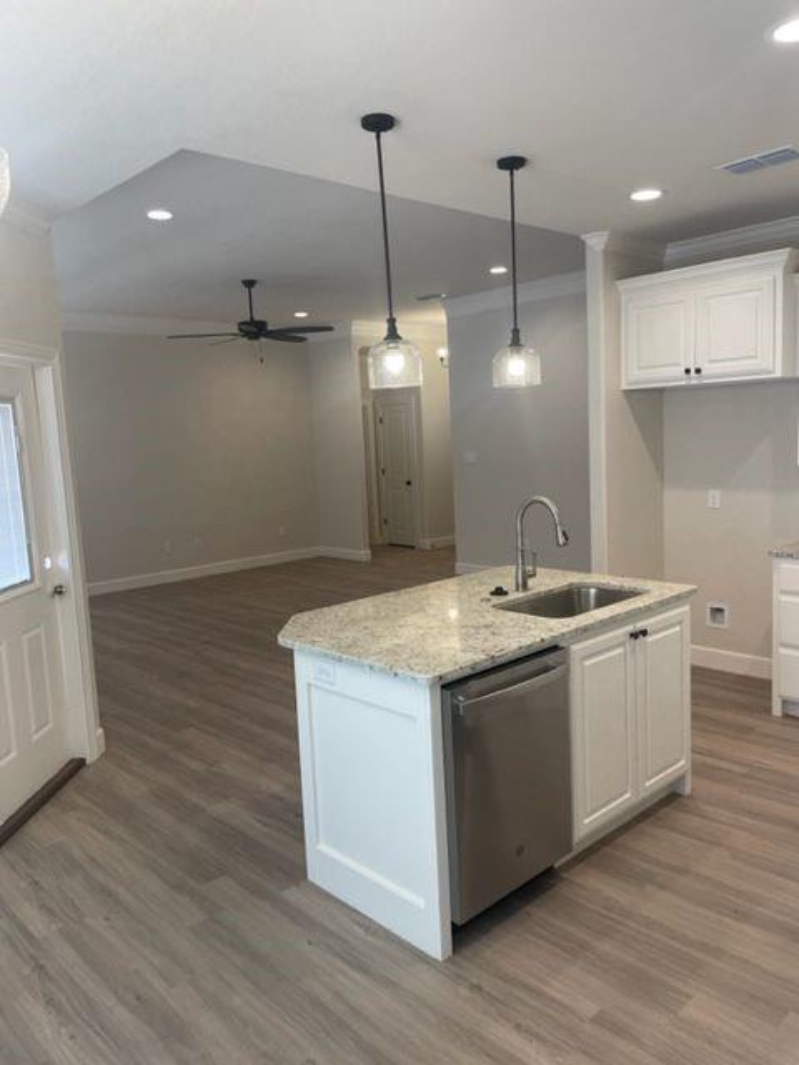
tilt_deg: -6.2
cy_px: 532
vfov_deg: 67.3
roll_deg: +2.8
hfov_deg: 53.1
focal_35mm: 26
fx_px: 800
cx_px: 400
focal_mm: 4.2
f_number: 1.6
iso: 80
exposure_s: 1/120
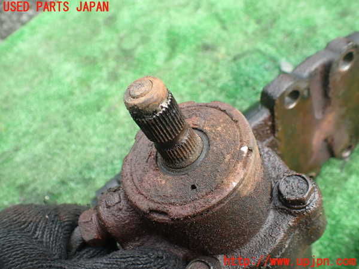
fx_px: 311
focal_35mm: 30
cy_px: 134
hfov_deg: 60.0
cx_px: 180
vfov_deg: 46.8
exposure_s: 1/125
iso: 100
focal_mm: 5.4
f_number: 2.3
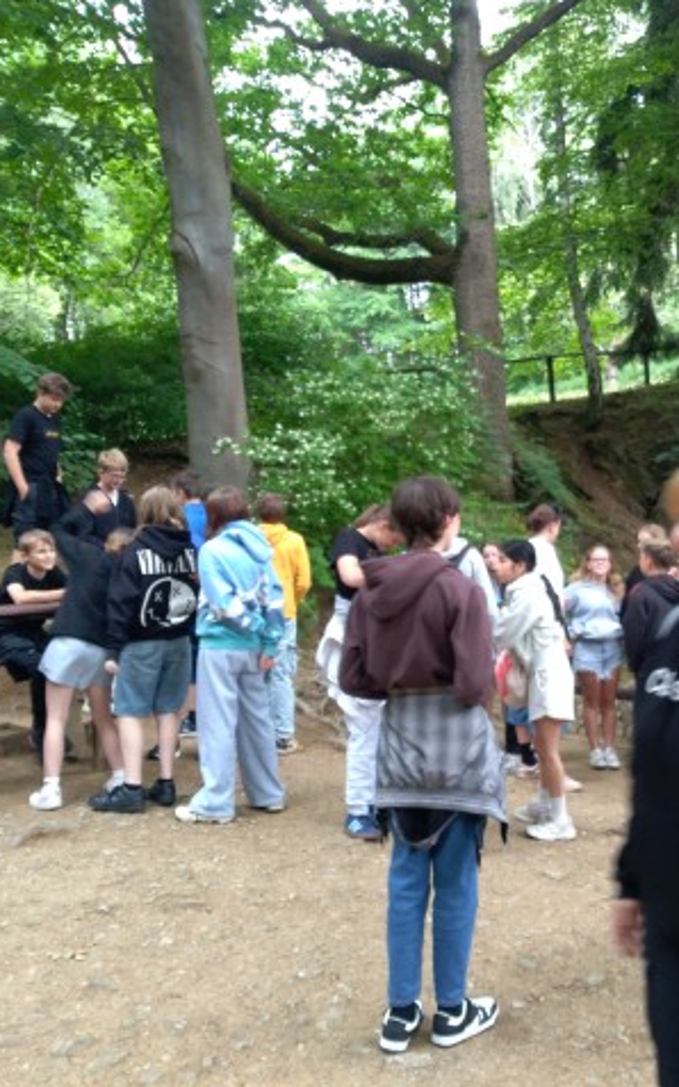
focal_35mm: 37
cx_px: 478
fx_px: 1096
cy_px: 542
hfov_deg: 34.0
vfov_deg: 52.8
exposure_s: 1/30
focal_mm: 3.54
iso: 192
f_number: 2
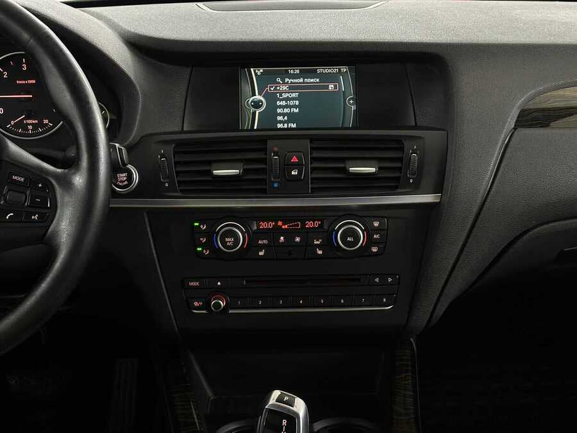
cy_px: 216
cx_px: 288
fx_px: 800
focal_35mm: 48
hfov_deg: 39.7
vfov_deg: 30.3
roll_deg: +0.4
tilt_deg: -23.0
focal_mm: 6.86
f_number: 1.78
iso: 200
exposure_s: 1/33
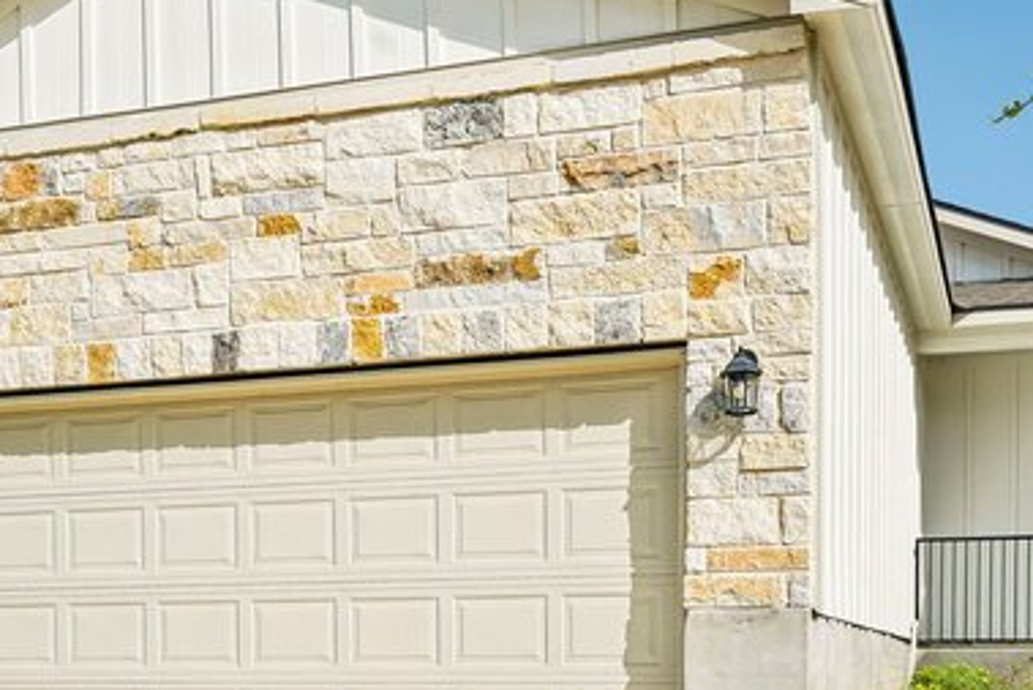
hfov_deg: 40.3
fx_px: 1406
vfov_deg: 27.5
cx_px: 496
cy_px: 350
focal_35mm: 49
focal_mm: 29
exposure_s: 1/1600
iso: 200
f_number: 8
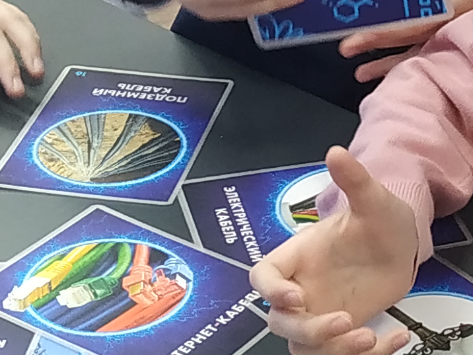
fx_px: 1831
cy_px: -116
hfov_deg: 14.1
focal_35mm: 134
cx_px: 624
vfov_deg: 10.8
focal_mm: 3.94
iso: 200
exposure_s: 1/50
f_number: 1.9
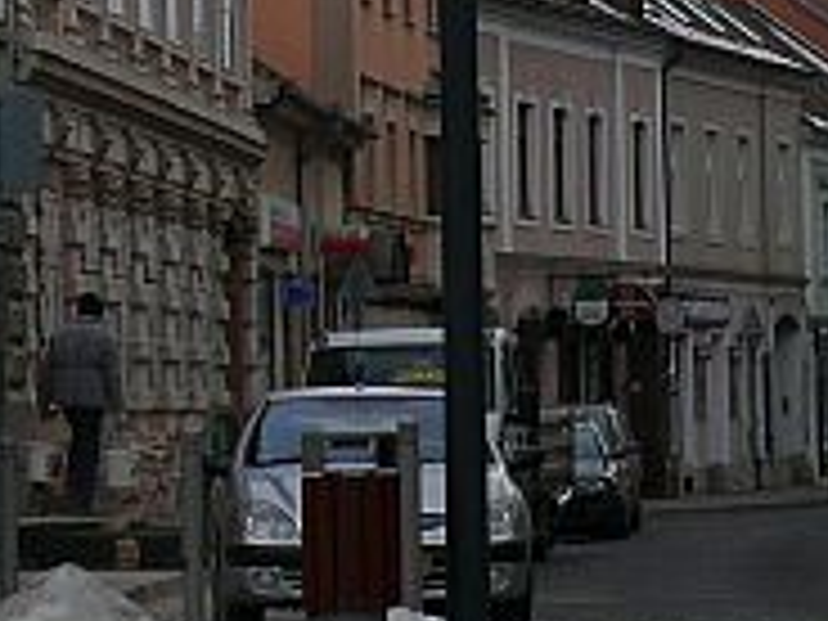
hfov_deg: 9.2
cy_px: 76
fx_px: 5095
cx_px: 846
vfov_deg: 7.0
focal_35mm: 213
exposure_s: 1/200
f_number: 4
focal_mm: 12.2
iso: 100
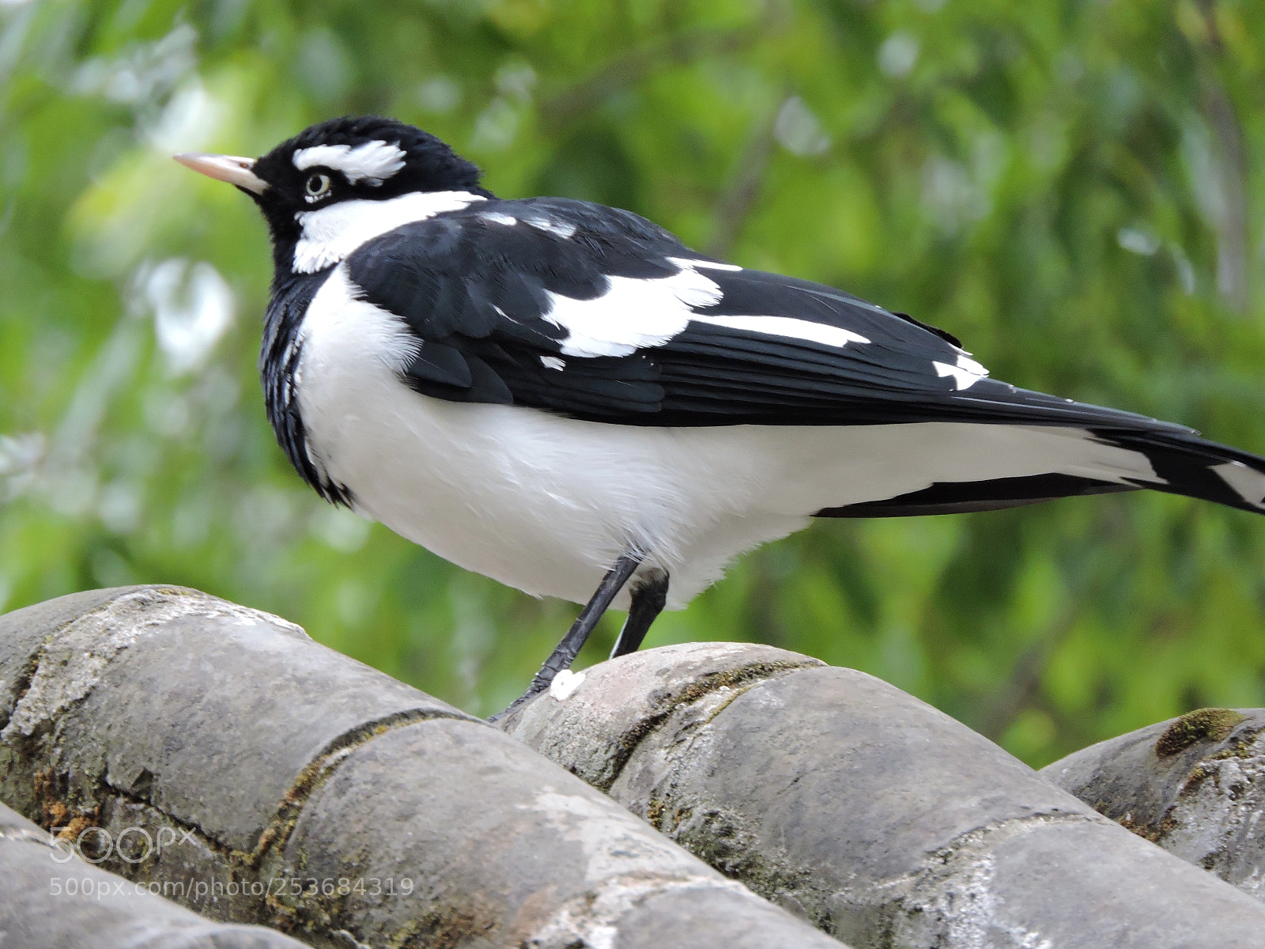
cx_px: 632
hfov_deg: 3.1
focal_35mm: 650
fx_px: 23753
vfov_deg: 2.3
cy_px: 474
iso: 500
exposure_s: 1/60
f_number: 5.6
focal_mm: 116.5
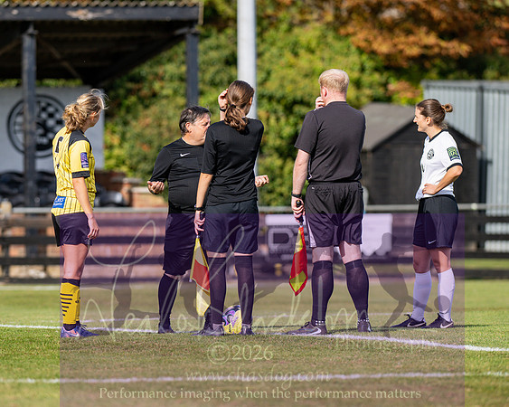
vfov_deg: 4.2
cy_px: 205
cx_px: 187
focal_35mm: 366
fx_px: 5506
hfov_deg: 5.3
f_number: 4
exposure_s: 1/2000
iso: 200
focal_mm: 300
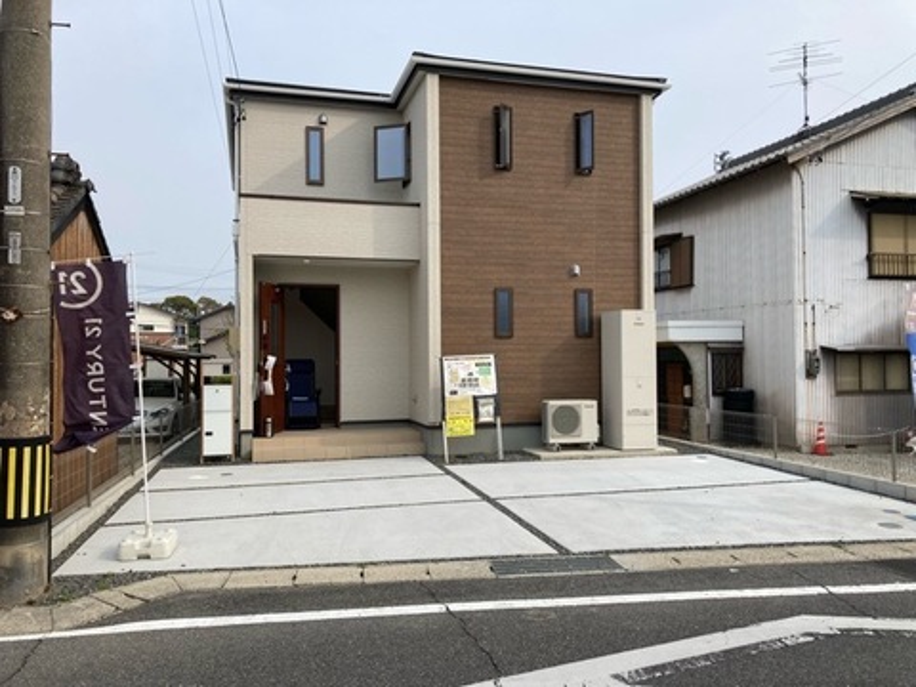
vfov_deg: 49.7
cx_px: 458
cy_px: 344
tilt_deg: +0.3
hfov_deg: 63.4
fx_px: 741
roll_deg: -1.0
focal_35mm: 28
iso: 20
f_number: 1.8
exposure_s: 1/1621
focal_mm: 3.99
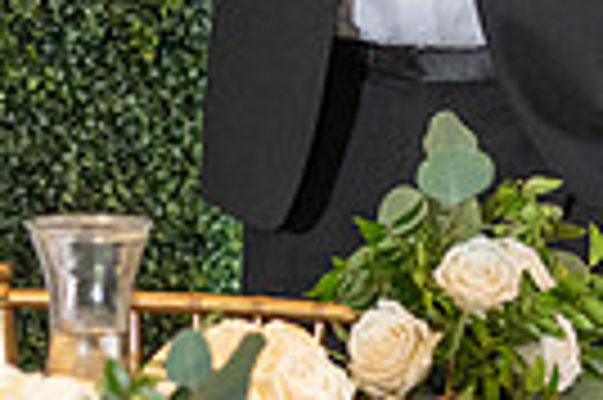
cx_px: 157
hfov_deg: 5.2
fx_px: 6575
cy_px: -149
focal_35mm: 393
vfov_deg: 3.5
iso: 800
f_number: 3.5
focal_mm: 70
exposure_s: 1/160
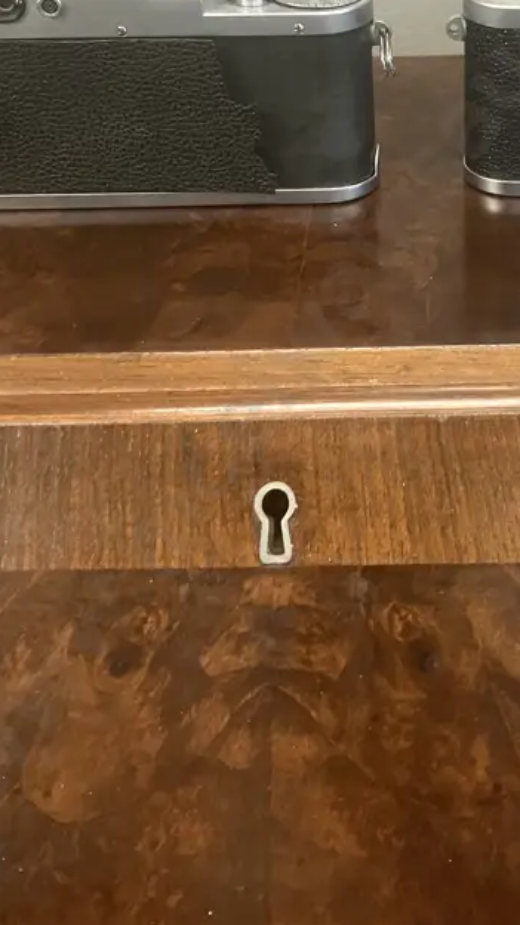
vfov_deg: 39.7
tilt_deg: -26.4
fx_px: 1227
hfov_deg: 23.5
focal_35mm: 50
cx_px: 424
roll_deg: +1.5
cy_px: 186
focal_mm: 3.99
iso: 320
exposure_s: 1/50
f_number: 1.8
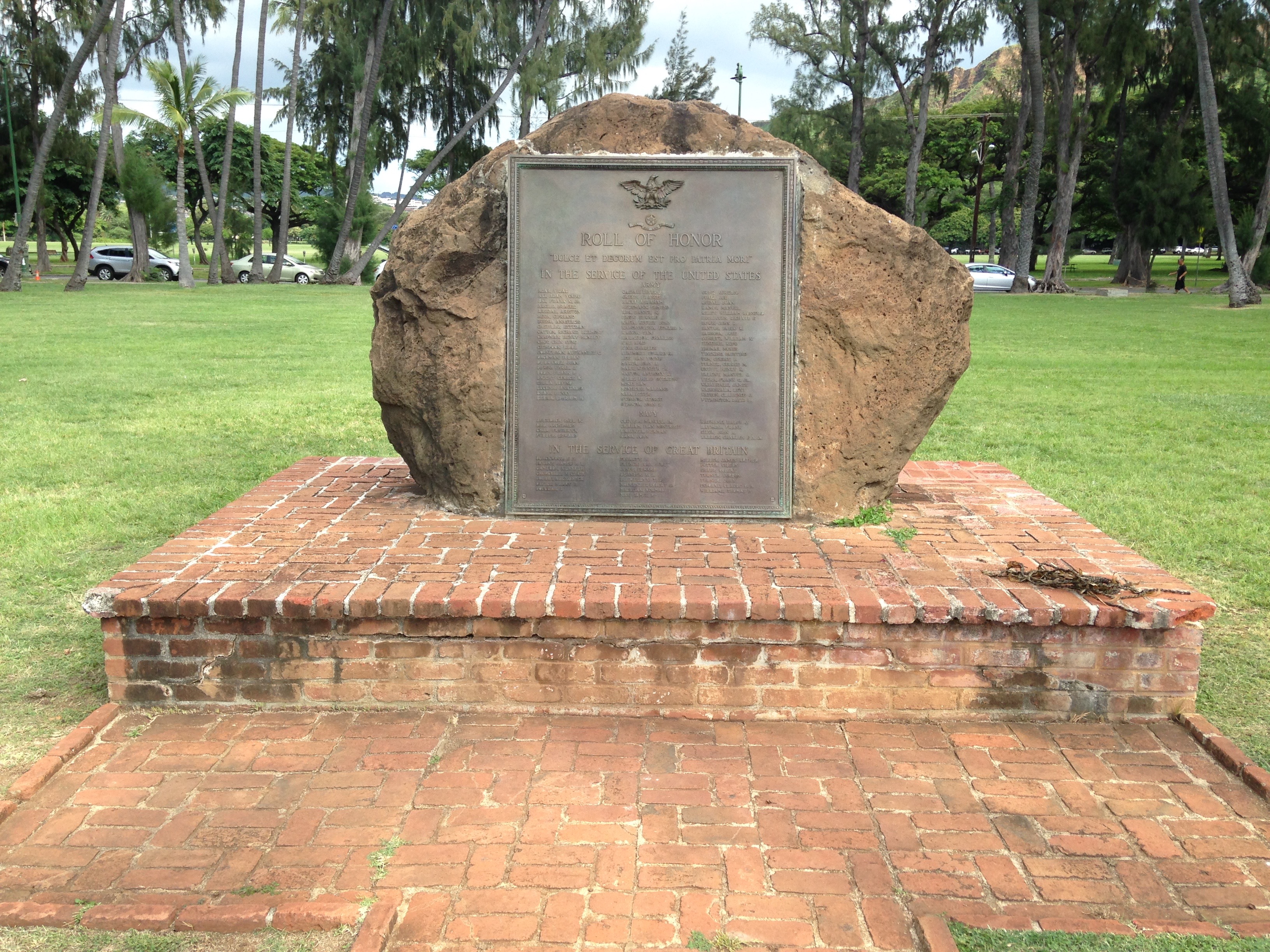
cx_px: 635
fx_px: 1211
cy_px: 476
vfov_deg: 42.9
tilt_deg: -12.9
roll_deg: -0.3
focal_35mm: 33
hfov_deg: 55.4
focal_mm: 4.12
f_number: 2.4
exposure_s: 1/459
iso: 50
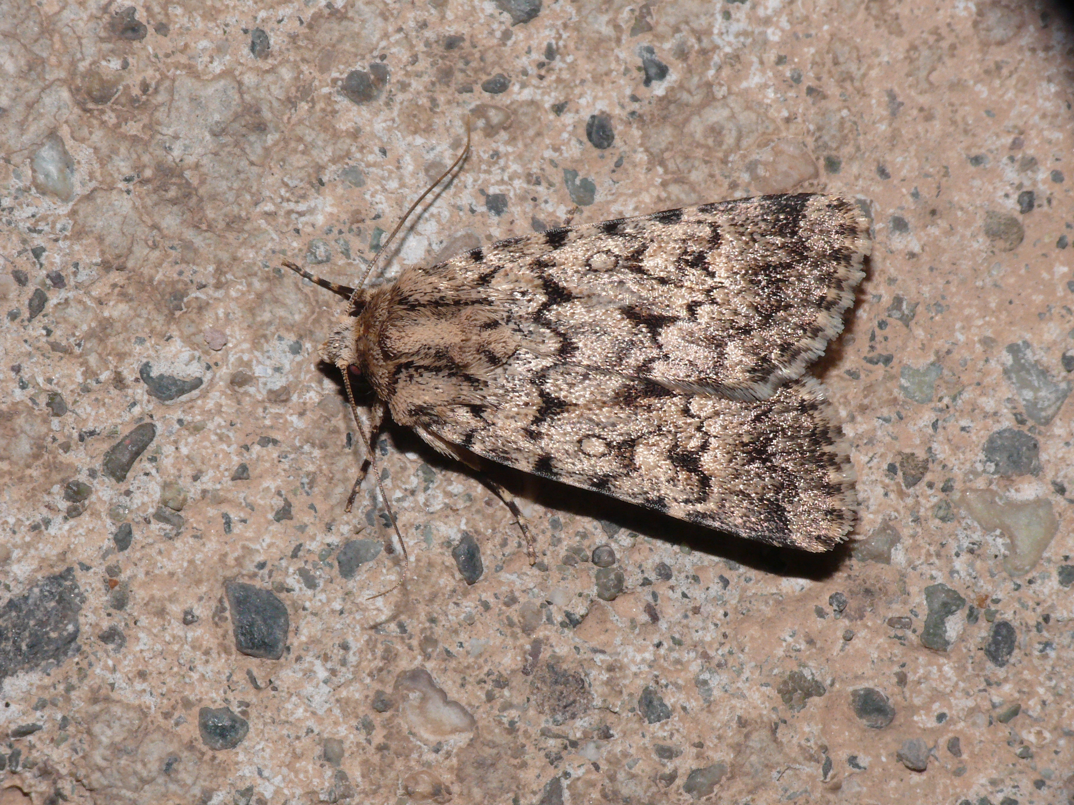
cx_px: 537
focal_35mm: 158
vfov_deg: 9.4
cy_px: 402
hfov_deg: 12.5
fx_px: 4902
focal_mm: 33.5
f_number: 11
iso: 200
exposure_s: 1/640
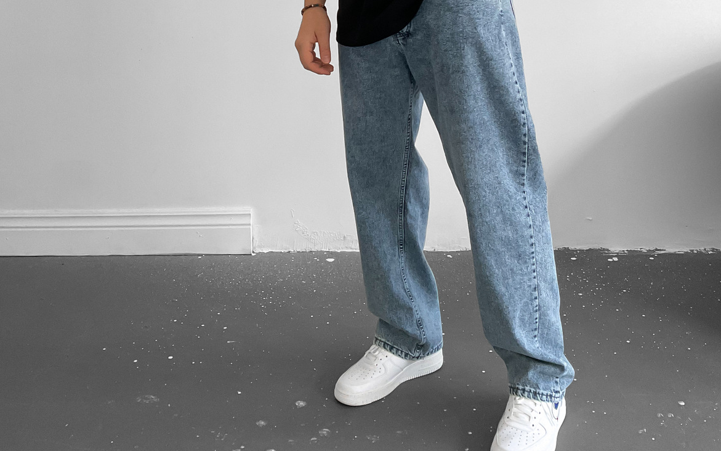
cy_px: -39
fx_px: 825
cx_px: 363
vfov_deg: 28.0
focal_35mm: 42
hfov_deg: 47.2
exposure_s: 1/60
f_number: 1.8
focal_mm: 3
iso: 80
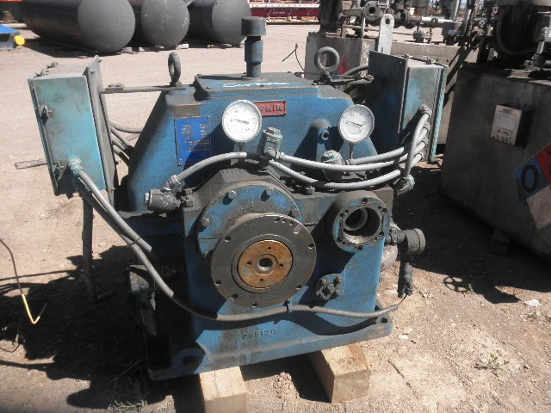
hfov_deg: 63.4
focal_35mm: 28
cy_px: 206
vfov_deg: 49.7
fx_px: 446
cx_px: 276
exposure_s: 1/80
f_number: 8.5
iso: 64
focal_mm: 5
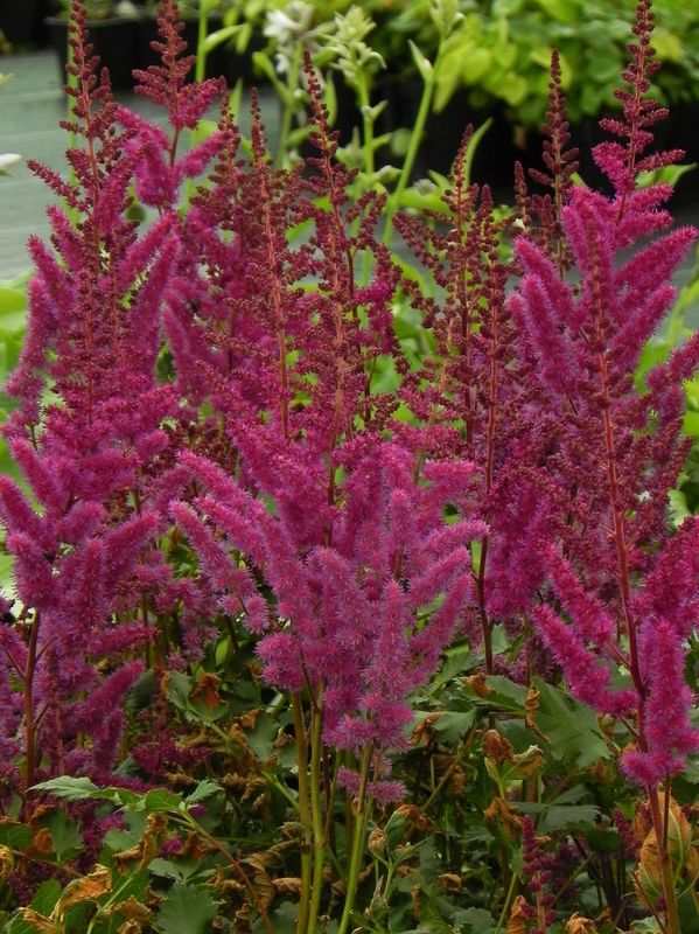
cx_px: 350
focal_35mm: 247
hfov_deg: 6.0
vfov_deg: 8.0
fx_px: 6657
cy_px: 467
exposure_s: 1/200
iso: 160
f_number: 5.6
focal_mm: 44
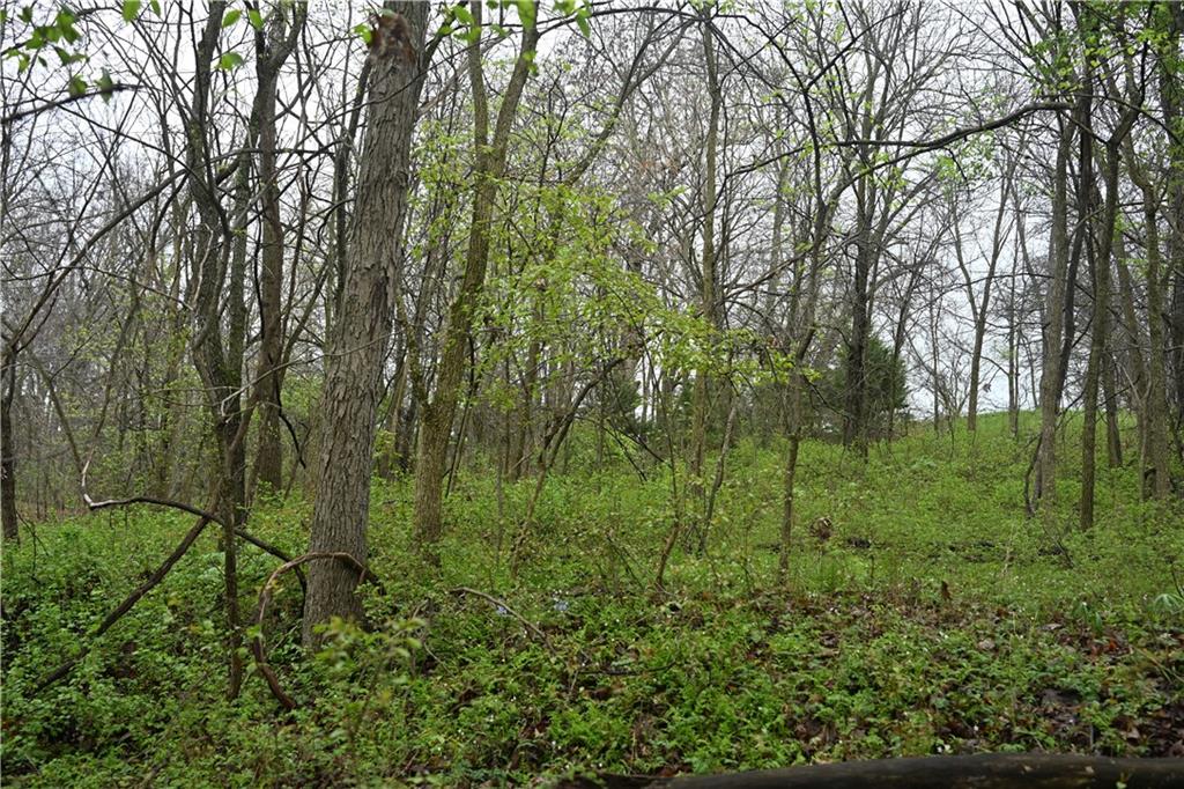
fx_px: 1151
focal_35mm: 35
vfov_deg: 37.8
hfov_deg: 54.4
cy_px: 394
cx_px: 592
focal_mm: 35
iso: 400
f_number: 4
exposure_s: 1/250
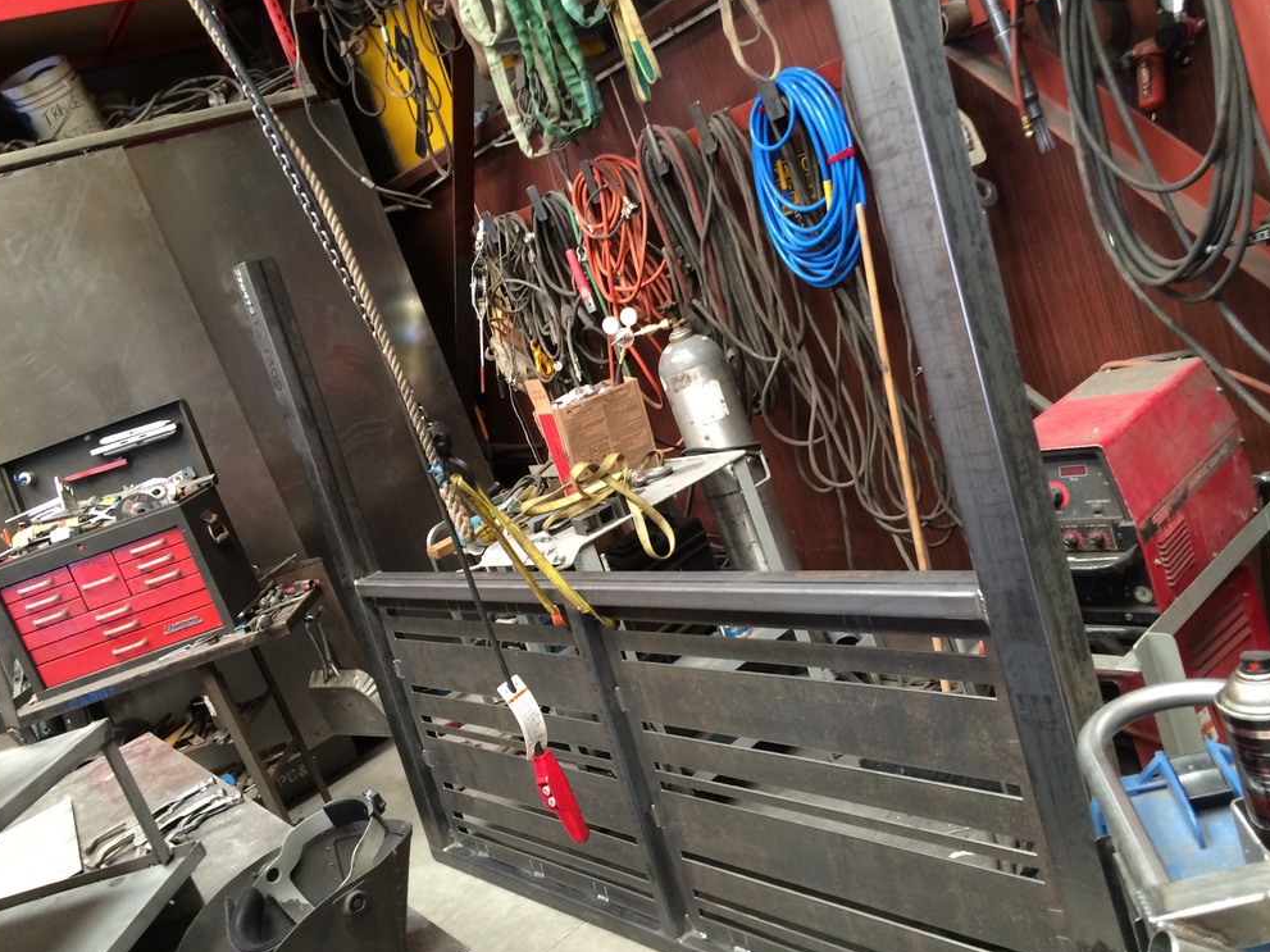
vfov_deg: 45.4
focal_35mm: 31
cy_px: 477
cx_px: 641
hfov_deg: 58.4
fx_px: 1137
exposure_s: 1/30
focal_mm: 4.12
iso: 125
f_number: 2.2
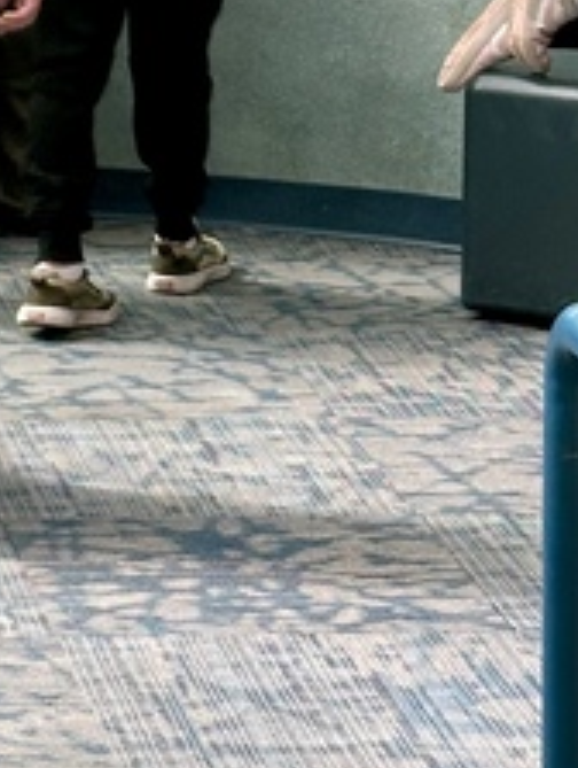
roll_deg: +0.3
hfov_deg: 6.6
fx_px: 4884
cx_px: -385
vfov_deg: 8.9
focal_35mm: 220
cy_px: -176
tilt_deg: -6.4
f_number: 1.78
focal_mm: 6.86
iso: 64
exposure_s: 1/597
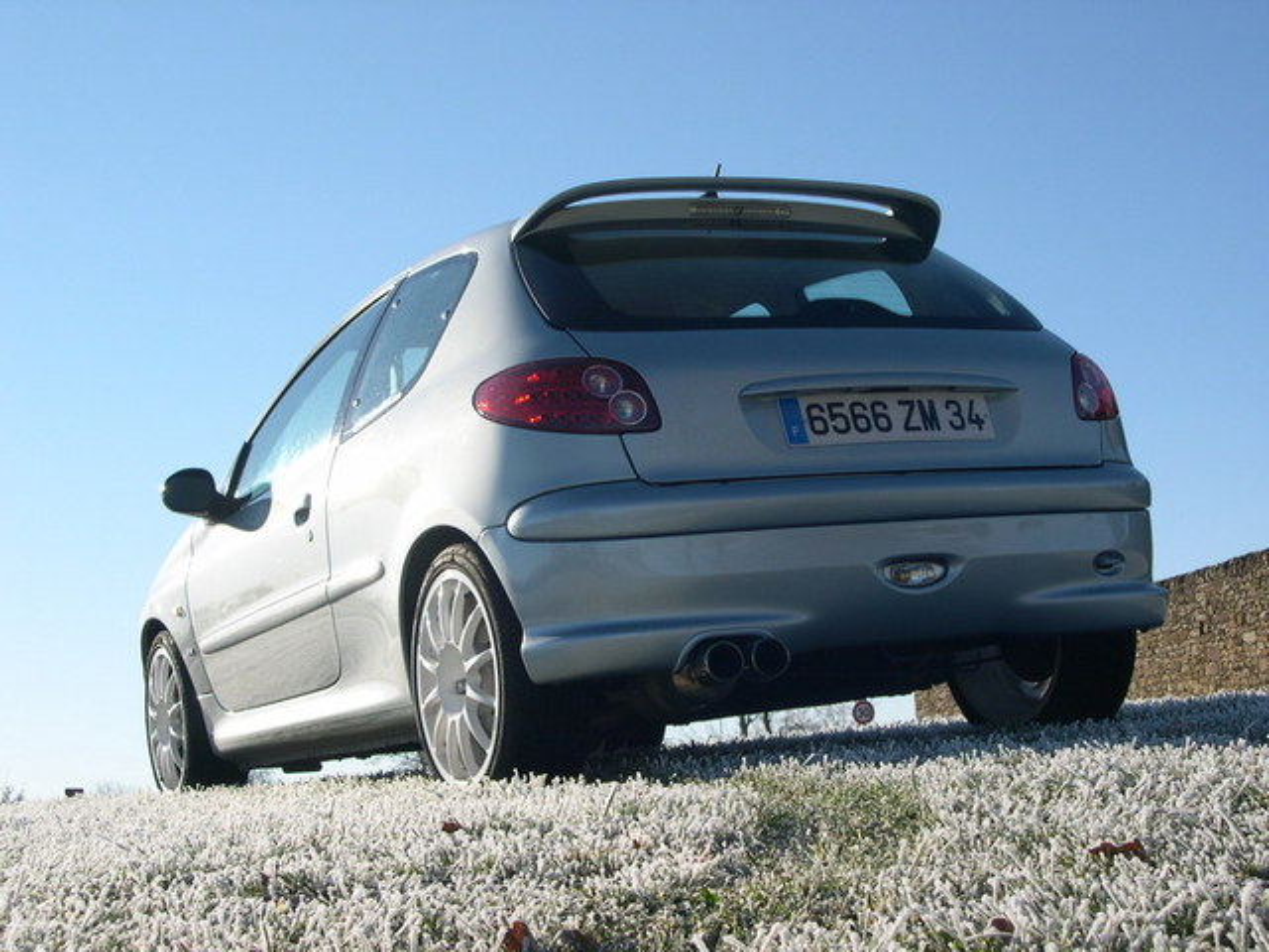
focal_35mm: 57
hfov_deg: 33.8
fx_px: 2090
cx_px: 634
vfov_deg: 25.7
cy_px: 476
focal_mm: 12.2
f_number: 9.2
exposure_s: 1/145
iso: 100
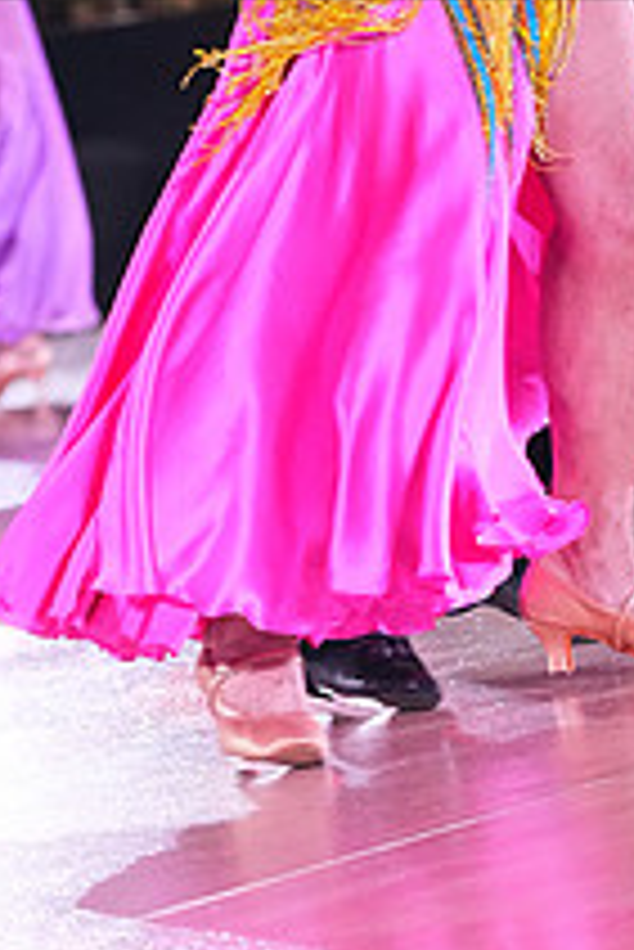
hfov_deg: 4.1
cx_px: 447
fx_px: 8755
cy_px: -149
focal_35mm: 332
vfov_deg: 6.2
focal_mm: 121
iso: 8000
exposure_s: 1/400
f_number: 4.5
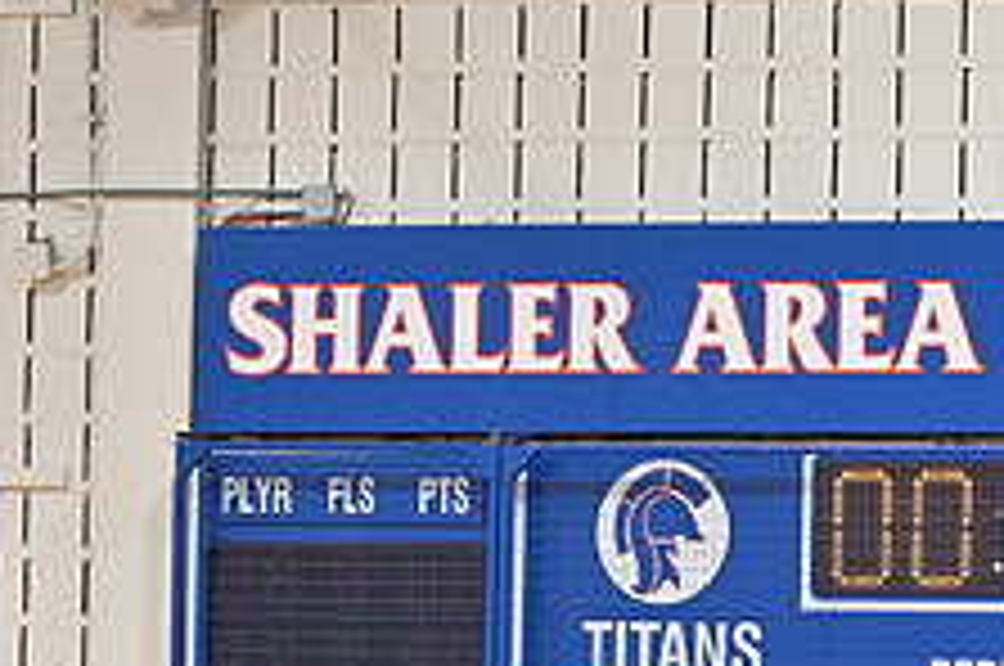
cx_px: 1067
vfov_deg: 3.9
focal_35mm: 351
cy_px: 630
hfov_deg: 5.9
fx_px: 9775
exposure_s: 1/800
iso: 5000
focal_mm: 135
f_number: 4
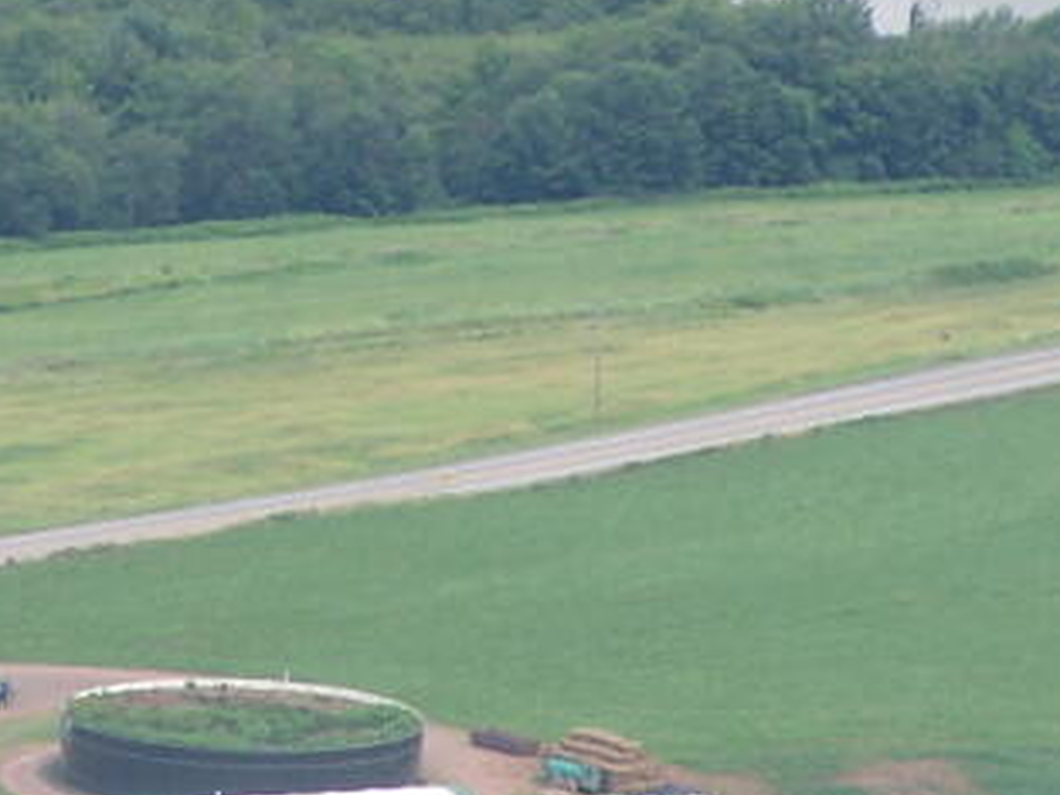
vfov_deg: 1.8
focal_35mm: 848
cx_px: 75
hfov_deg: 2.3
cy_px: 85
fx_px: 25967
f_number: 3.6
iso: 80
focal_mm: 42.8
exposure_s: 1/800
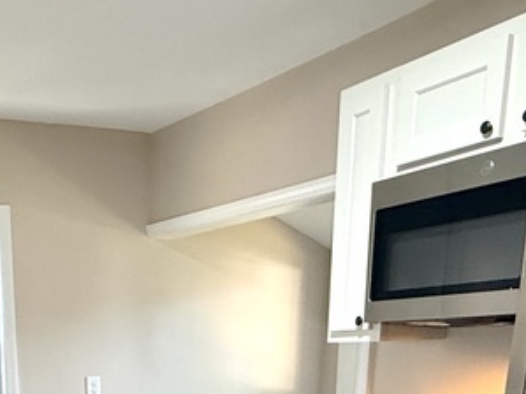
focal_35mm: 48
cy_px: 545
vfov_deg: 25.1
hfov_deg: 38.0
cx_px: 93
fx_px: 729
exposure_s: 1/60
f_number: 2.2
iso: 250
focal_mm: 2.22
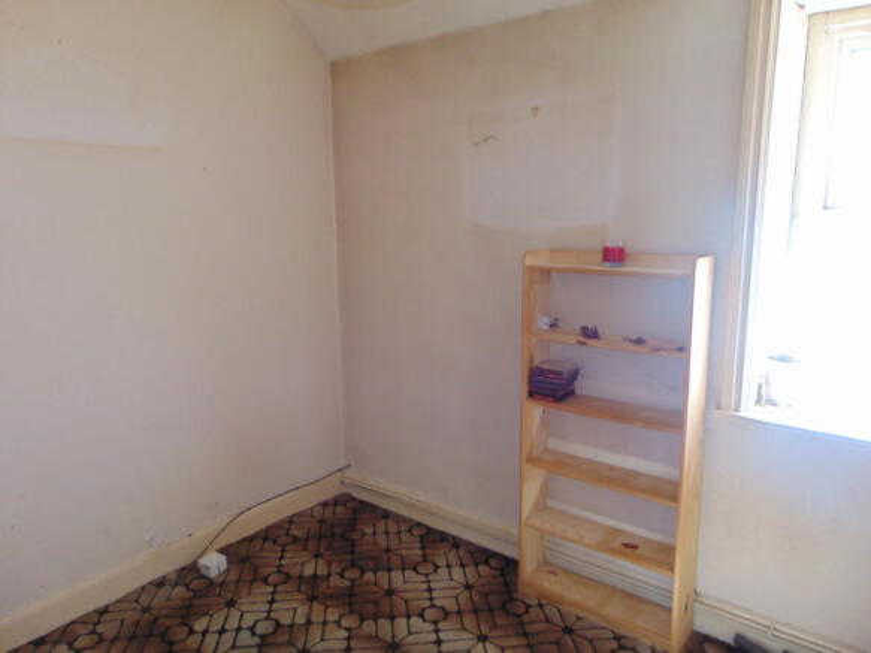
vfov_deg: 54.9
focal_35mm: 25
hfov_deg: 69.4
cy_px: 326
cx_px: 436
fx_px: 629
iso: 160
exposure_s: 1/30
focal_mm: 4.5
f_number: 3
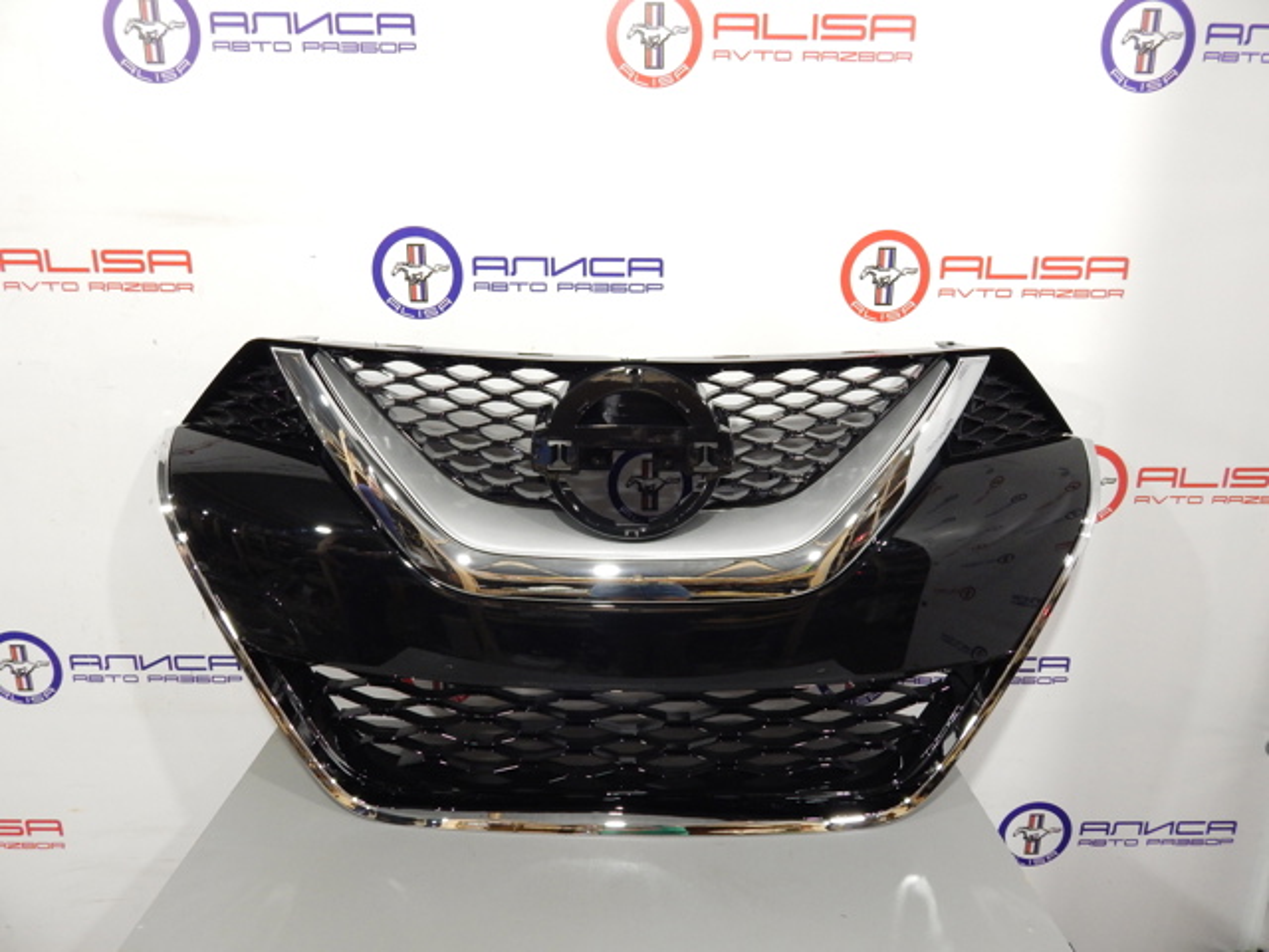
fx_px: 843
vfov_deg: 58.9
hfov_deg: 73.9
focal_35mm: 23
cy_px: 476
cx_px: 634
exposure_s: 1/25
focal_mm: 4
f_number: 3
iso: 400
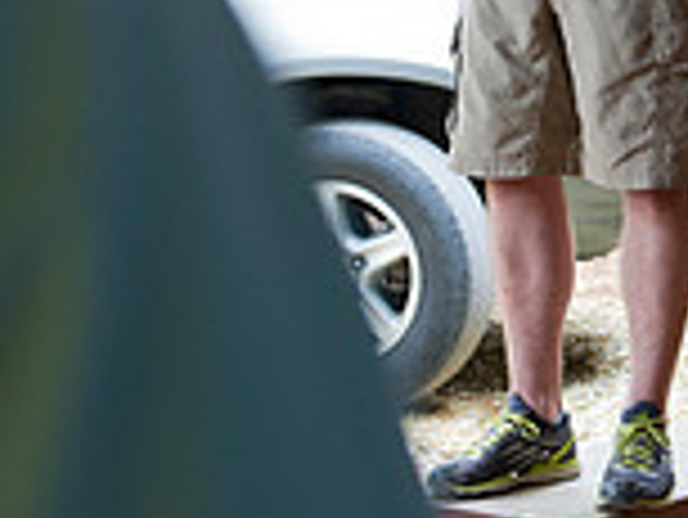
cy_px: -176
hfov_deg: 11.2
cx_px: 692
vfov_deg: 8.4
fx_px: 3481
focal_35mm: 175
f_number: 4
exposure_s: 1/100
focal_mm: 48
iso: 800
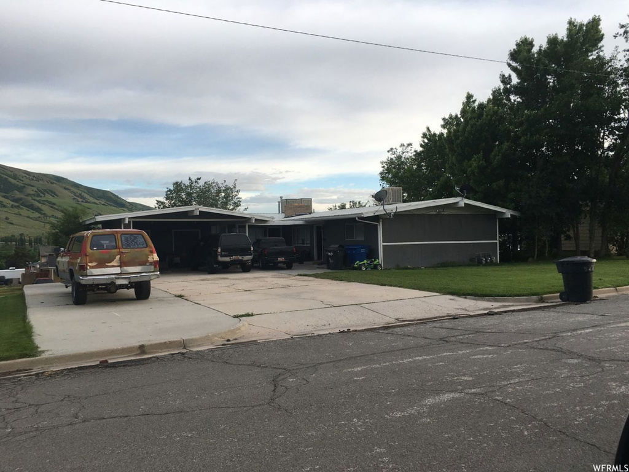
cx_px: 314
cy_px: 236
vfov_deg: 48.2
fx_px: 527
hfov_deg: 61.7
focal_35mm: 29
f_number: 2.2
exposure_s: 1/455
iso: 25
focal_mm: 4.15
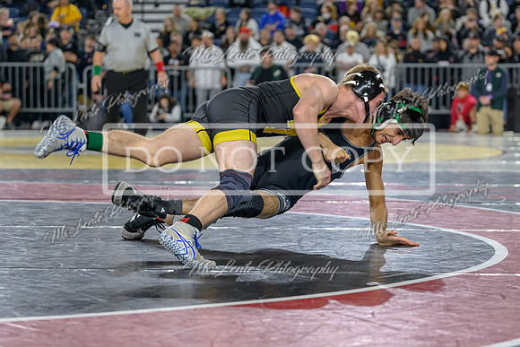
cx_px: 304
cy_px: 151
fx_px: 1563
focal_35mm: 108
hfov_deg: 18.9
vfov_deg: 12.7
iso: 2000
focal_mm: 76
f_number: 2.8
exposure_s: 1/800
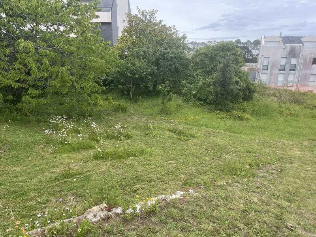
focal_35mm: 26
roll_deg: -1.2
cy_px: 118
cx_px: 158
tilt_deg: -17.3
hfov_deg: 67.3
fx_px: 237
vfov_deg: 53.1
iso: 50
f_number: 1.6
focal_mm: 5.1
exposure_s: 1/761
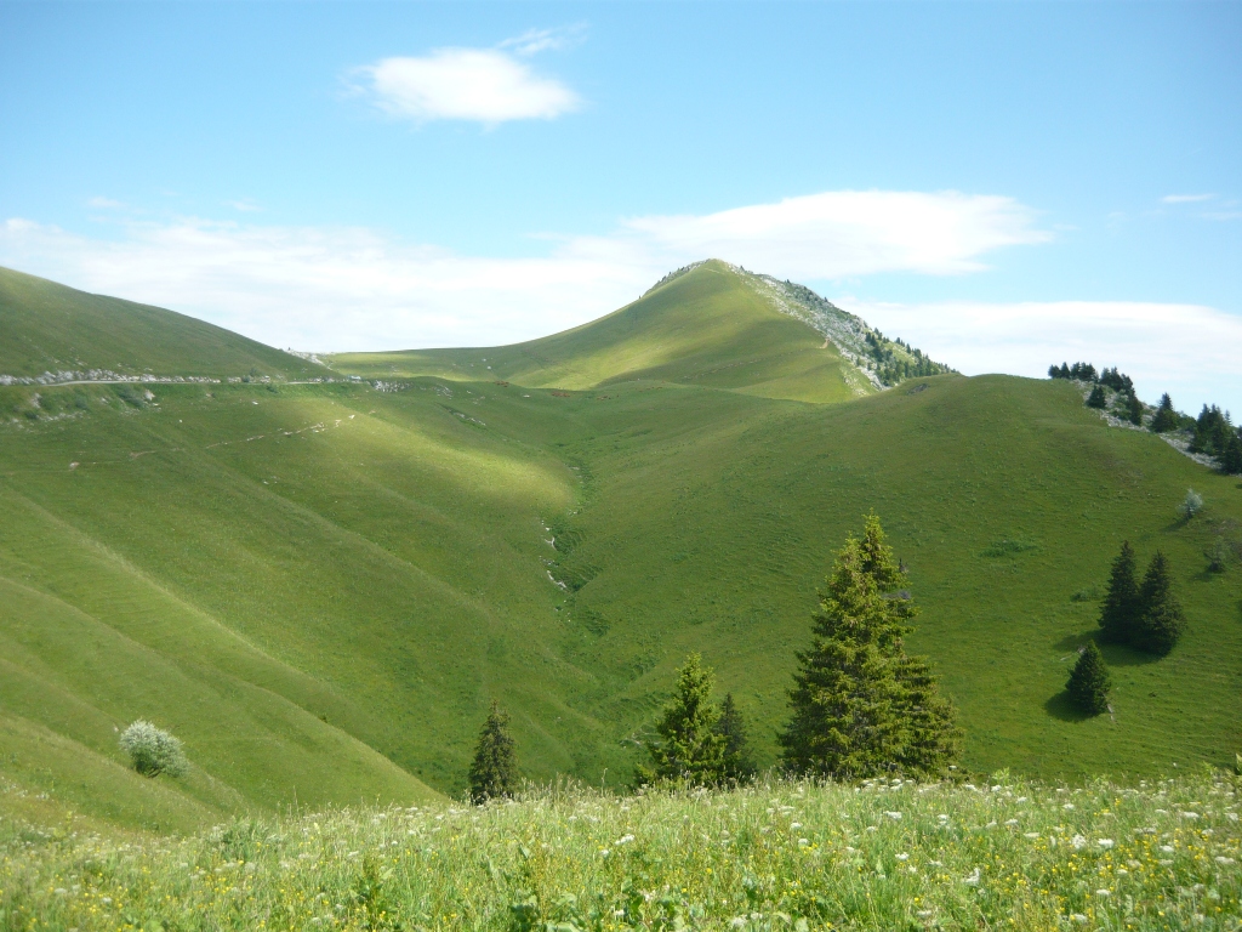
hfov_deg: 55.4
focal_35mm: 33
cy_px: 466
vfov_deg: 42.9
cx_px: 621
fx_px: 1184
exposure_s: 1/125
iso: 100
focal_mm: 5.5
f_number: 8
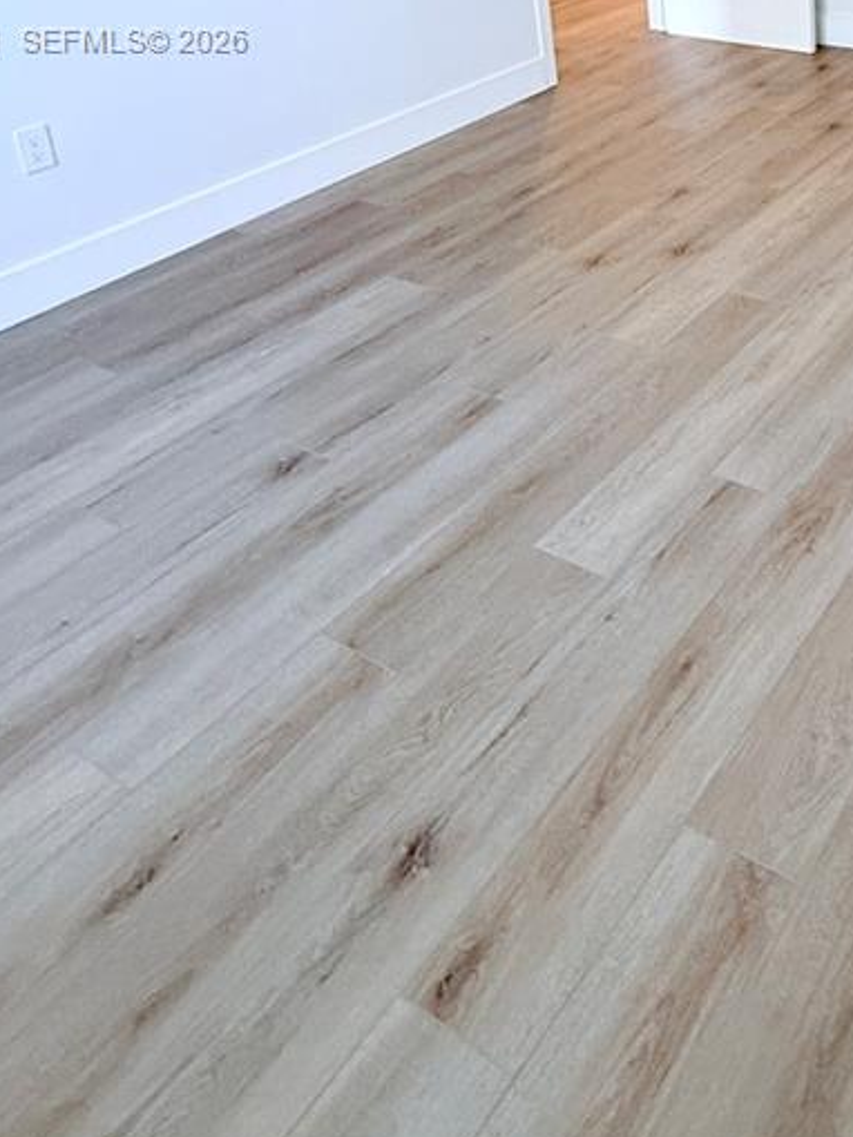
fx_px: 1084
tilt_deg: -15.2
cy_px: 42
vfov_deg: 47.5
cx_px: 837
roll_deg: +1.0
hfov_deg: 38.5
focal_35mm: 33
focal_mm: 2.22
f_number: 2.2
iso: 400
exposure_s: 1/99
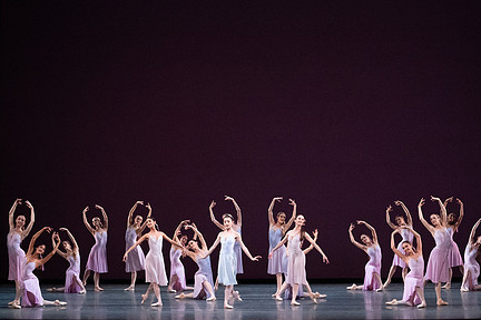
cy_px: 172
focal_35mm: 94
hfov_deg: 21.7
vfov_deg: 14.5
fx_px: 1256
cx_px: 268
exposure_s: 1/400
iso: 12800
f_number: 9
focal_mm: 70
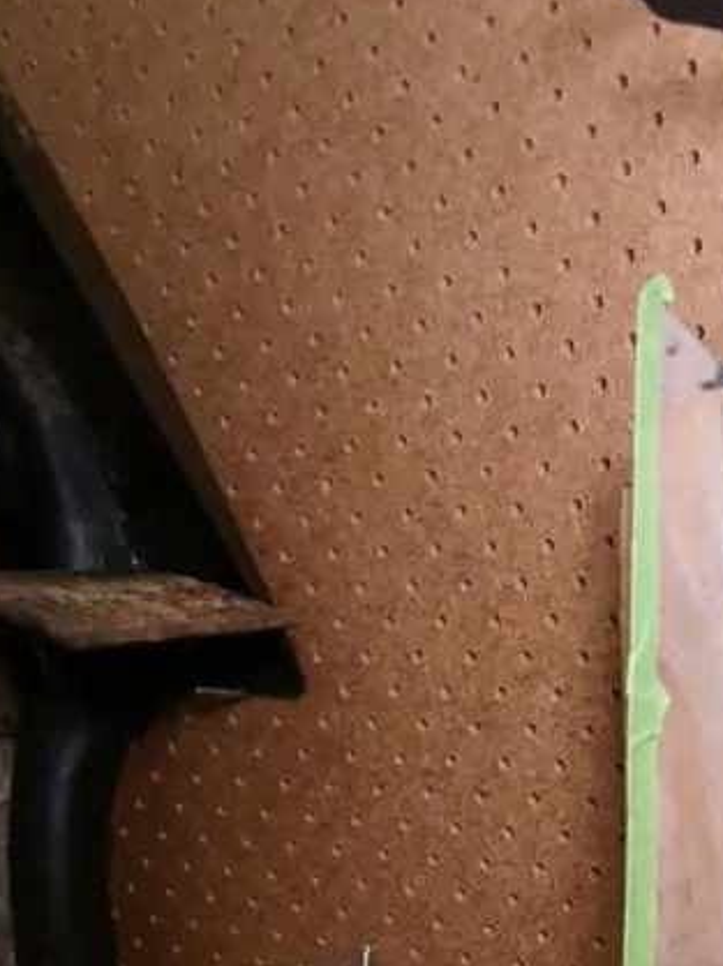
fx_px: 1366
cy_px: 897
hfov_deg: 27.2
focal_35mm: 49
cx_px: 795
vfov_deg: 36.2
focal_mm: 10
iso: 3200
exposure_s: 1/400
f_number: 4.5
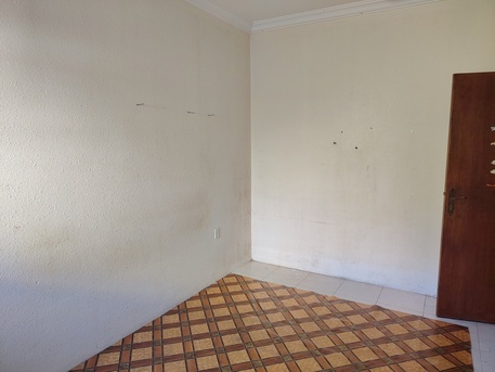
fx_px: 343
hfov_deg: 71.6
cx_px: 248
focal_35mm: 24
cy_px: 186
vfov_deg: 56.8
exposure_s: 1/25
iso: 953
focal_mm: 5.25
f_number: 1.75
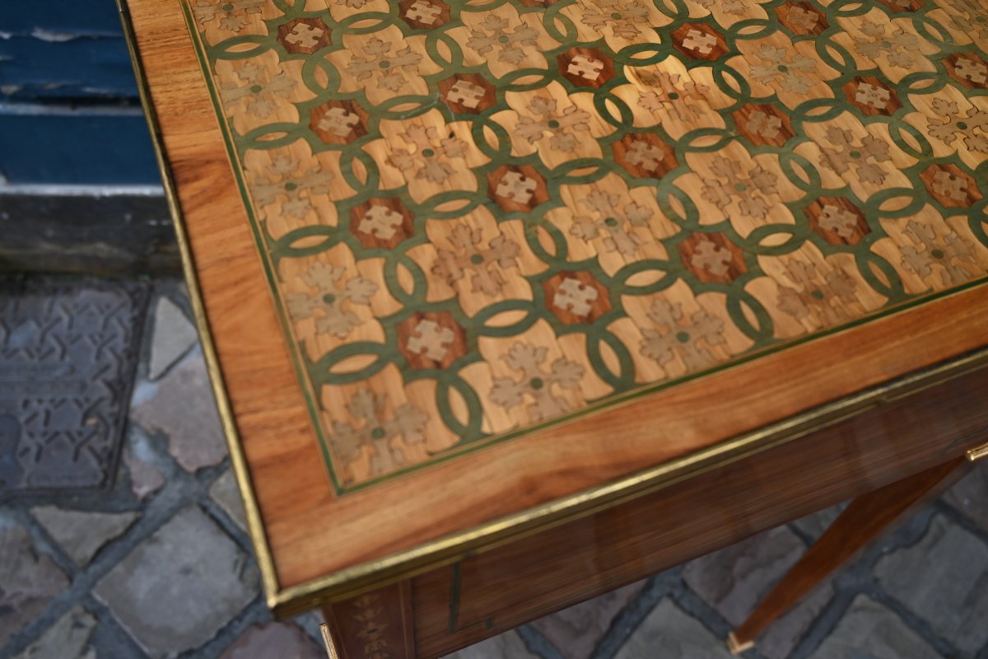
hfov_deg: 58.3
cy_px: 330
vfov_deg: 40.8
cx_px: 494
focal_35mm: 32
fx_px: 885
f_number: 4.5
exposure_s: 1/250
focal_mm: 21.5
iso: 200
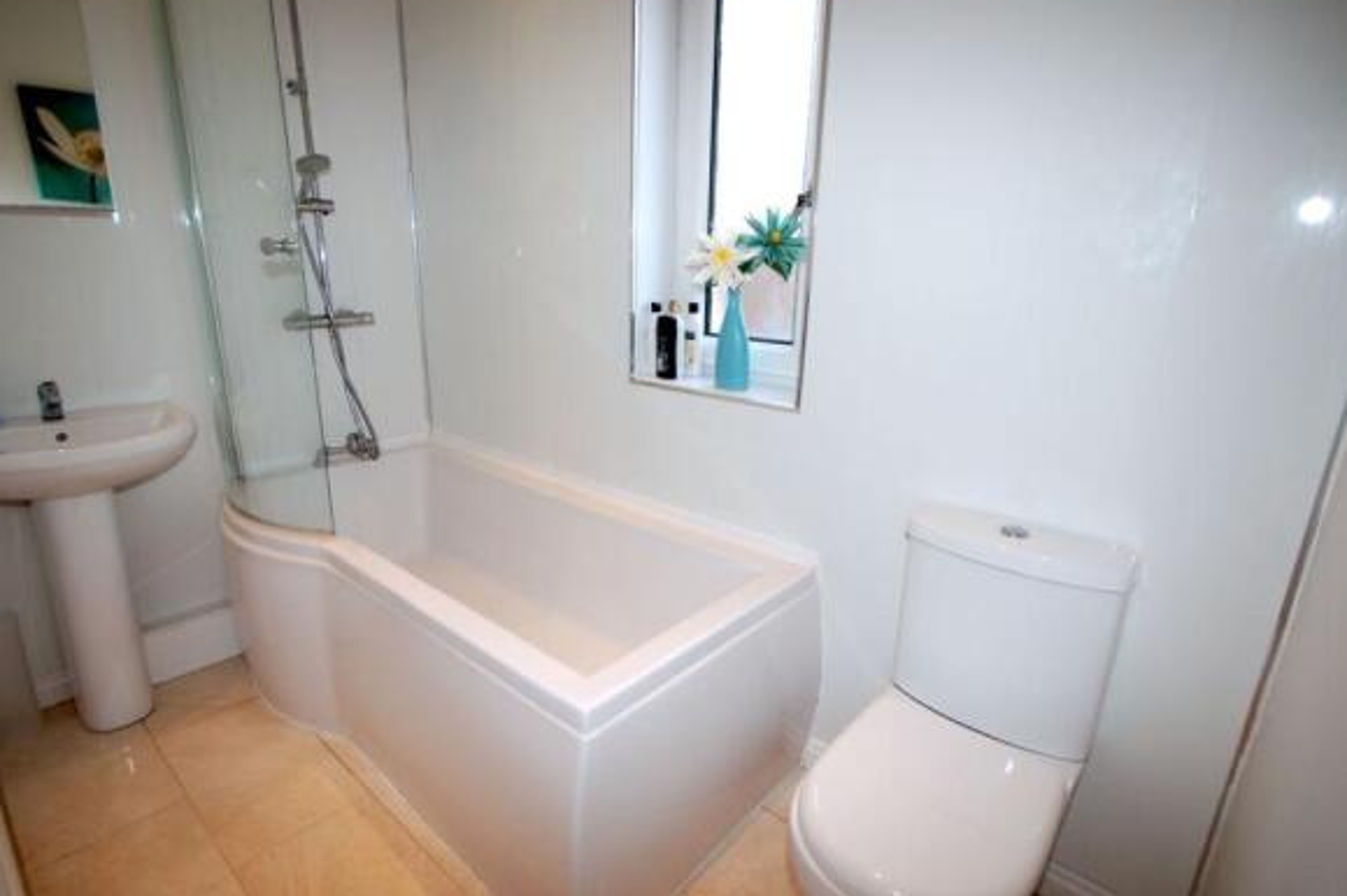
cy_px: 438
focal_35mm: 17
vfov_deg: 70.3
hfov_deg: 93.3
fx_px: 636
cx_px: 651
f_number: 5
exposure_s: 1/100
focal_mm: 10
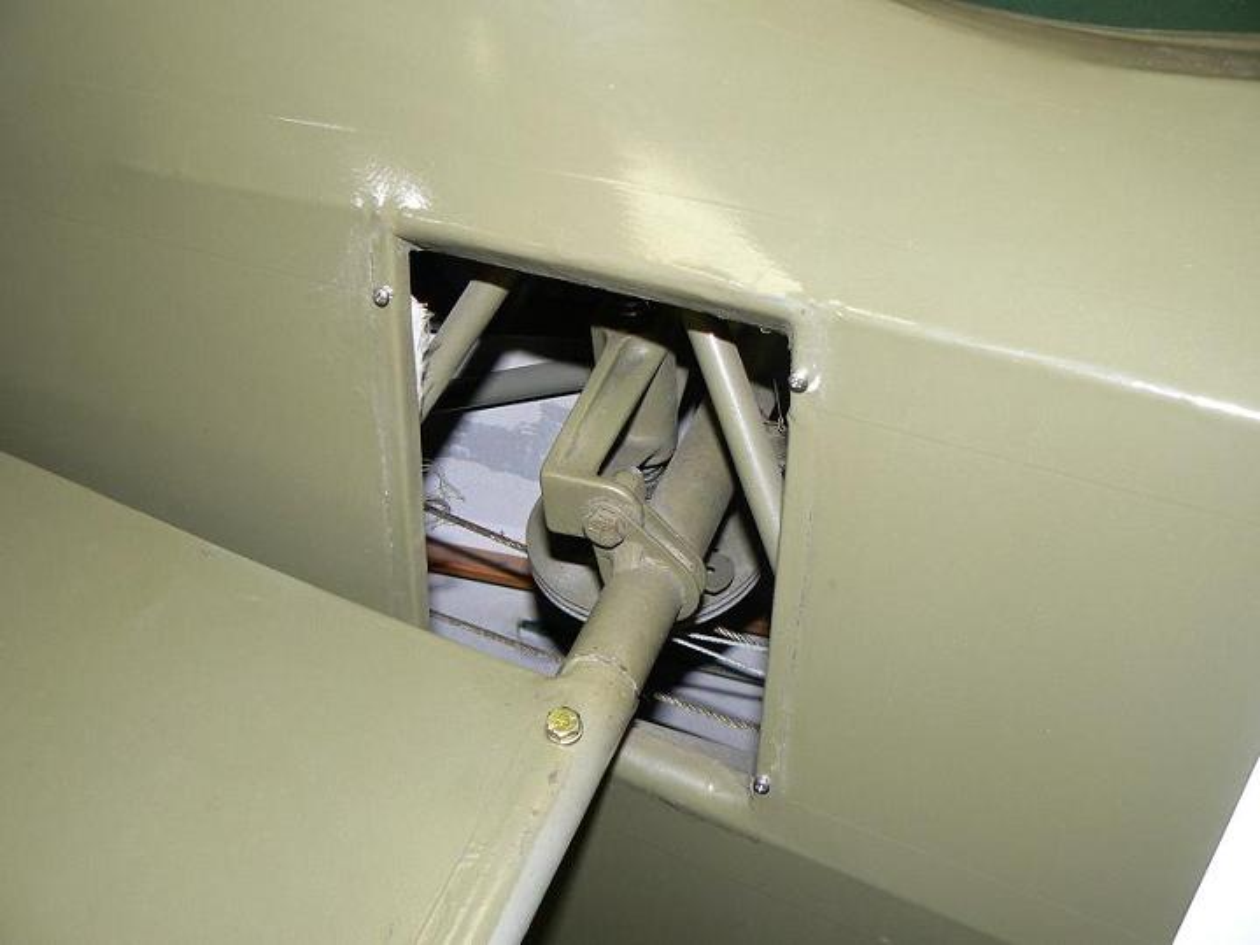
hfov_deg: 51.4
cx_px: 630
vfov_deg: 39.6
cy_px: 472
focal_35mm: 36
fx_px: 1310
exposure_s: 1/30
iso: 100
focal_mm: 6
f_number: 2.8
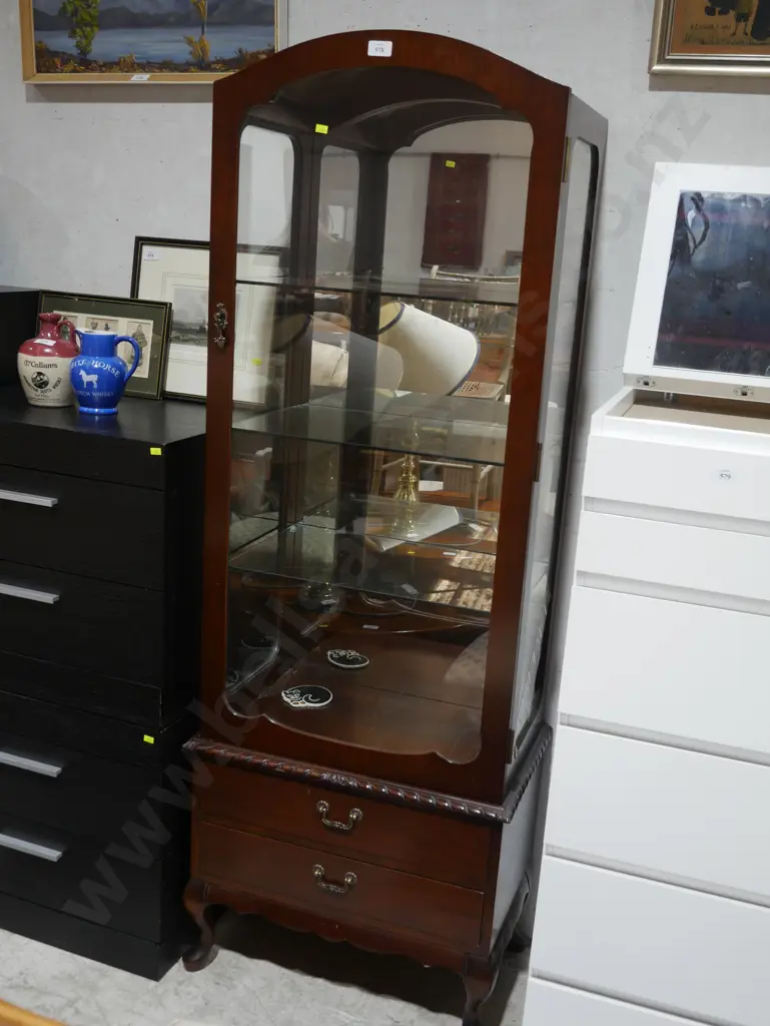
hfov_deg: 37.8
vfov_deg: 49.0
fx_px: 1126
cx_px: 385
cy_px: 513
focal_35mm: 38
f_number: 4.5
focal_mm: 19
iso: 400
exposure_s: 1/60
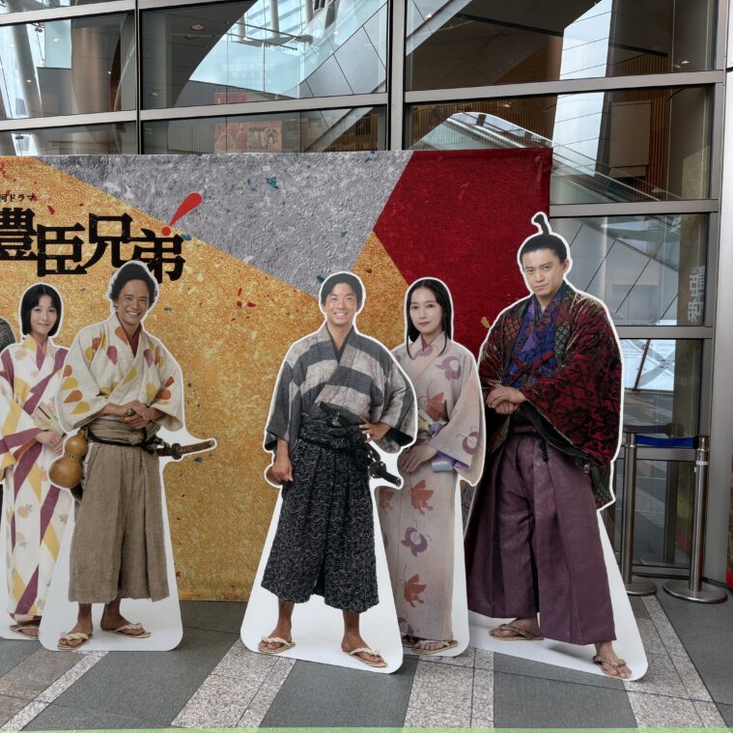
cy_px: 369
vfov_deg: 52.5
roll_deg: +0.4
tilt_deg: -4.7
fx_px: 743
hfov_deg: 51.7
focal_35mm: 31
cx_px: 255
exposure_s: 1/120
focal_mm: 5.96
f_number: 1.6
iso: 40
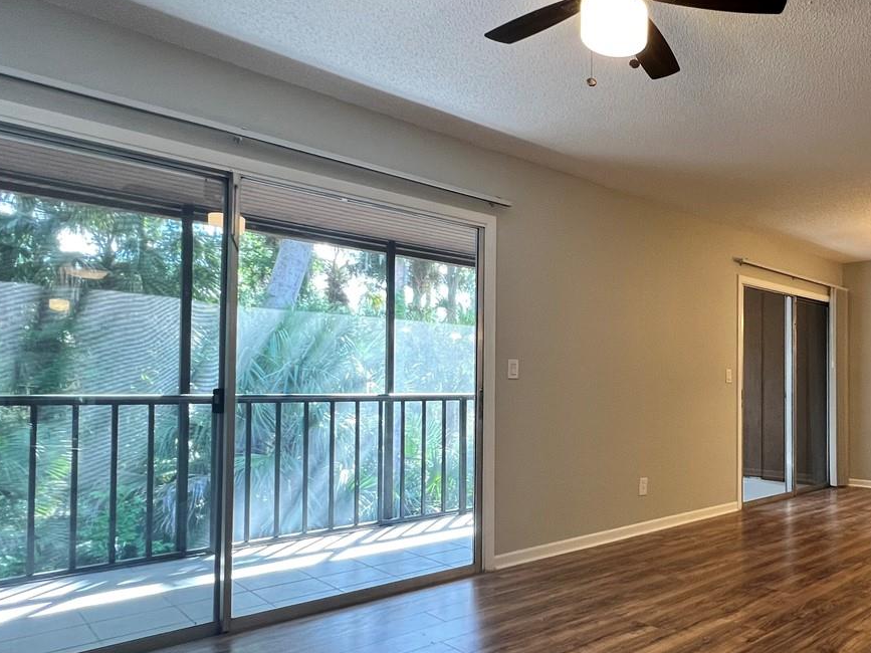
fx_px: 604
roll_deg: -0.1
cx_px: 709
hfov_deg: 64.6
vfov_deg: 56.6
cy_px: 372
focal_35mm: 24
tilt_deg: +1.7
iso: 125
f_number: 1.8
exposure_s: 1/60
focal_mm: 1.57
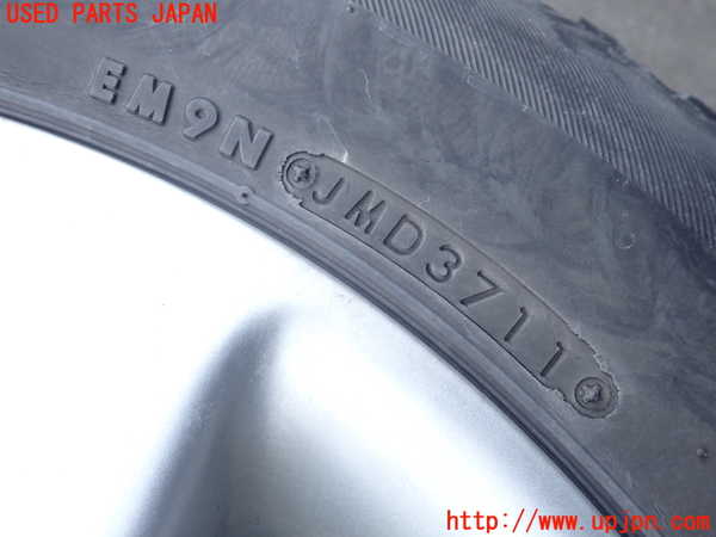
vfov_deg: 46.8
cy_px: 268
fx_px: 621
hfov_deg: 60.0
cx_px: 358
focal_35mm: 30
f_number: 2.3
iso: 200
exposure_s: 1/125
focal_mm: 5.4
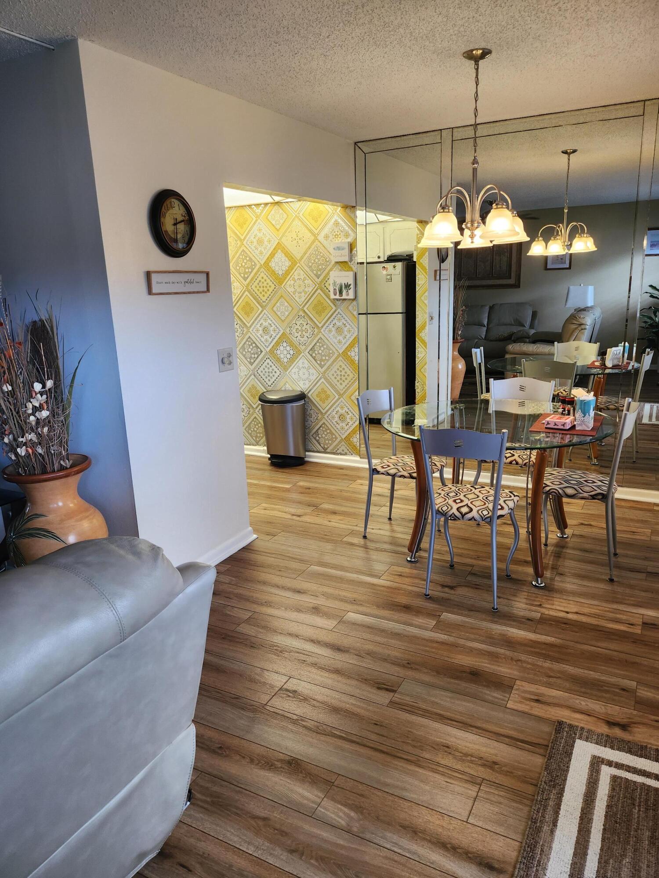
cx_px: 330
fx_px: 609
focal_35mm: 24
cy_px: 439
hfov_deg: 56.8
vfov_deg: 71.6
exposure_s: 1/60
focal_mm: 5
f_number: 1.8
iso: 125
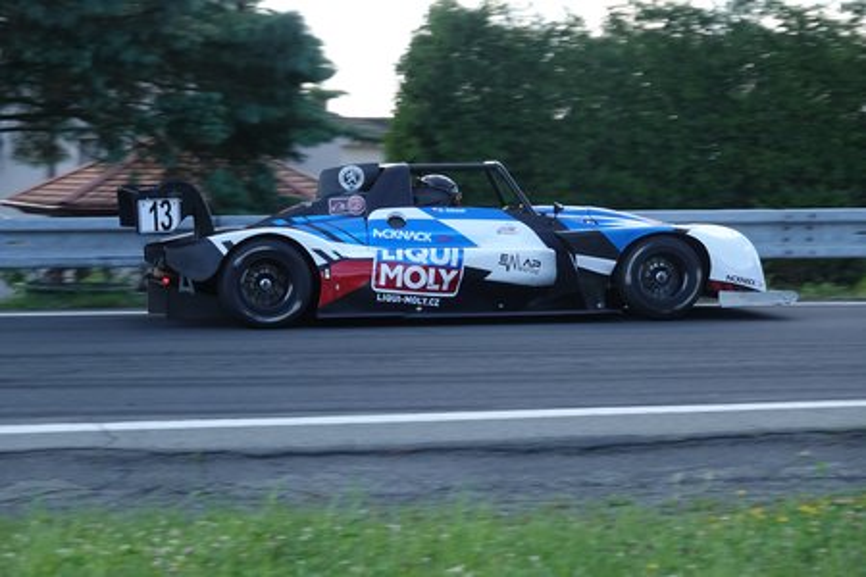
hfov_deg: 15.2
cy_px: 288
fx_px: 3247
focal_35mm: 135
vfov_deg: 10.2
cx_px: 433
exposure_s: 1/800
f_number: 4
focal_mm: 49.51
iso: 500
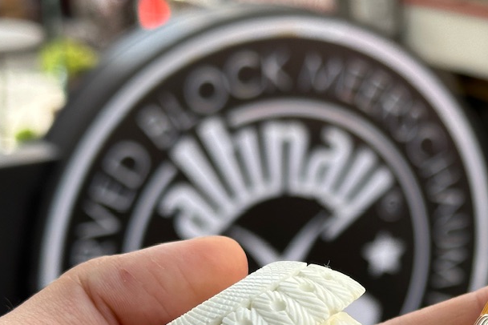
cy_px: 371
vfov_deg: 12.8
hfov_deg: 19.1
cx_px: 438
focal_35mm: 105
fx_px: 1423
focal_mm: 6.86
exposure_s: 1/887
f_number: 1.78
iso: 64
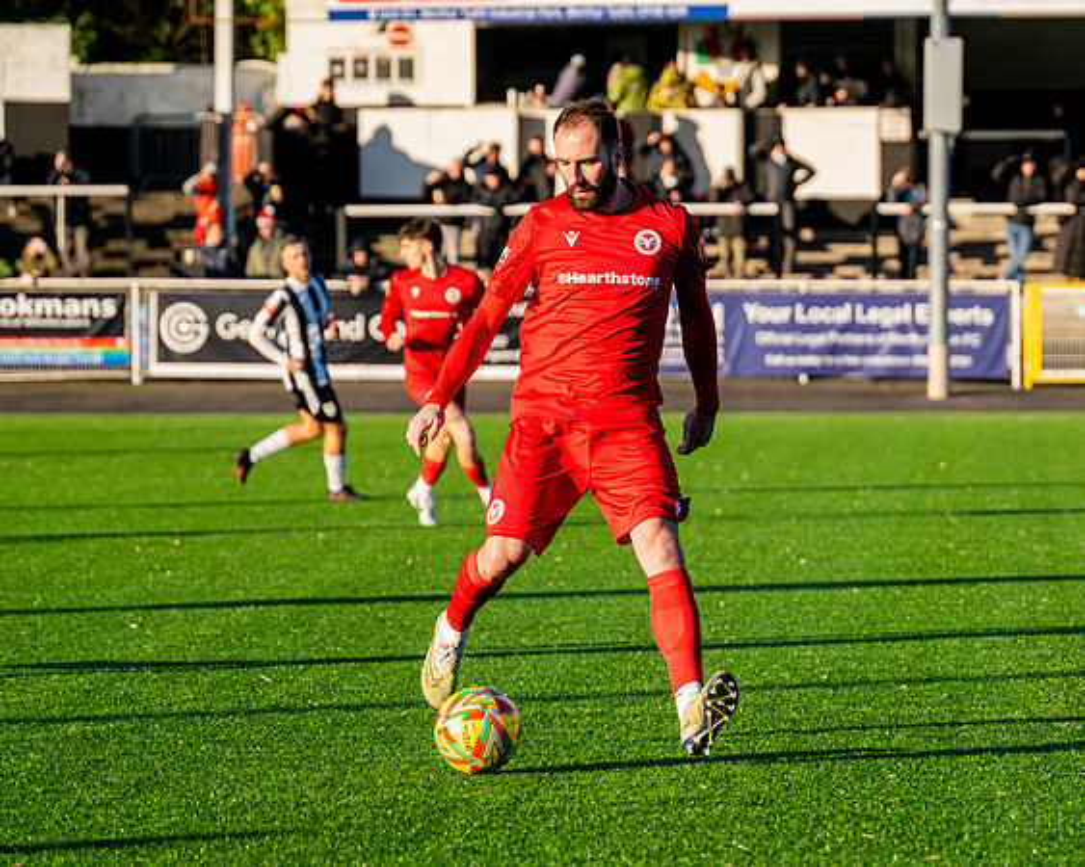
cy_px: 526
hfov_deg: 9.1
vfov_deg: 7.3
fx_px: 6773
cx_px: 759
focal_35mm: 211
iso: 400
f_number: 4
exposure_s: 1/1600
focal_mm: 130
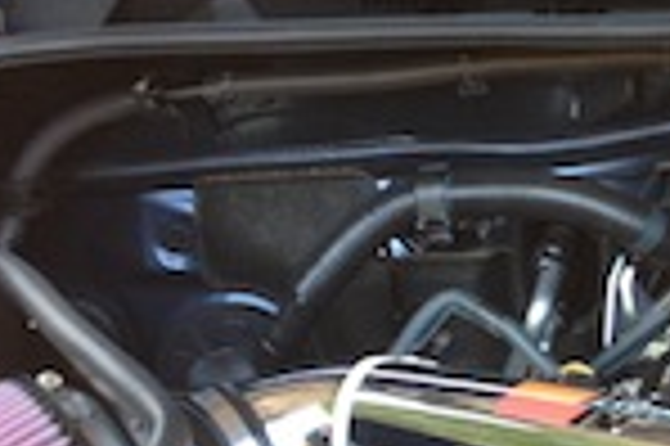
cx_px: 787
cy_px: 408
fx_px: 2268
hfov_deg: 16.2
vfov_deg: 11.1
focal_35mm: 122
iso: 80
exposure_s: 1/60
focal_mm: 4.28
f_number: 2.4
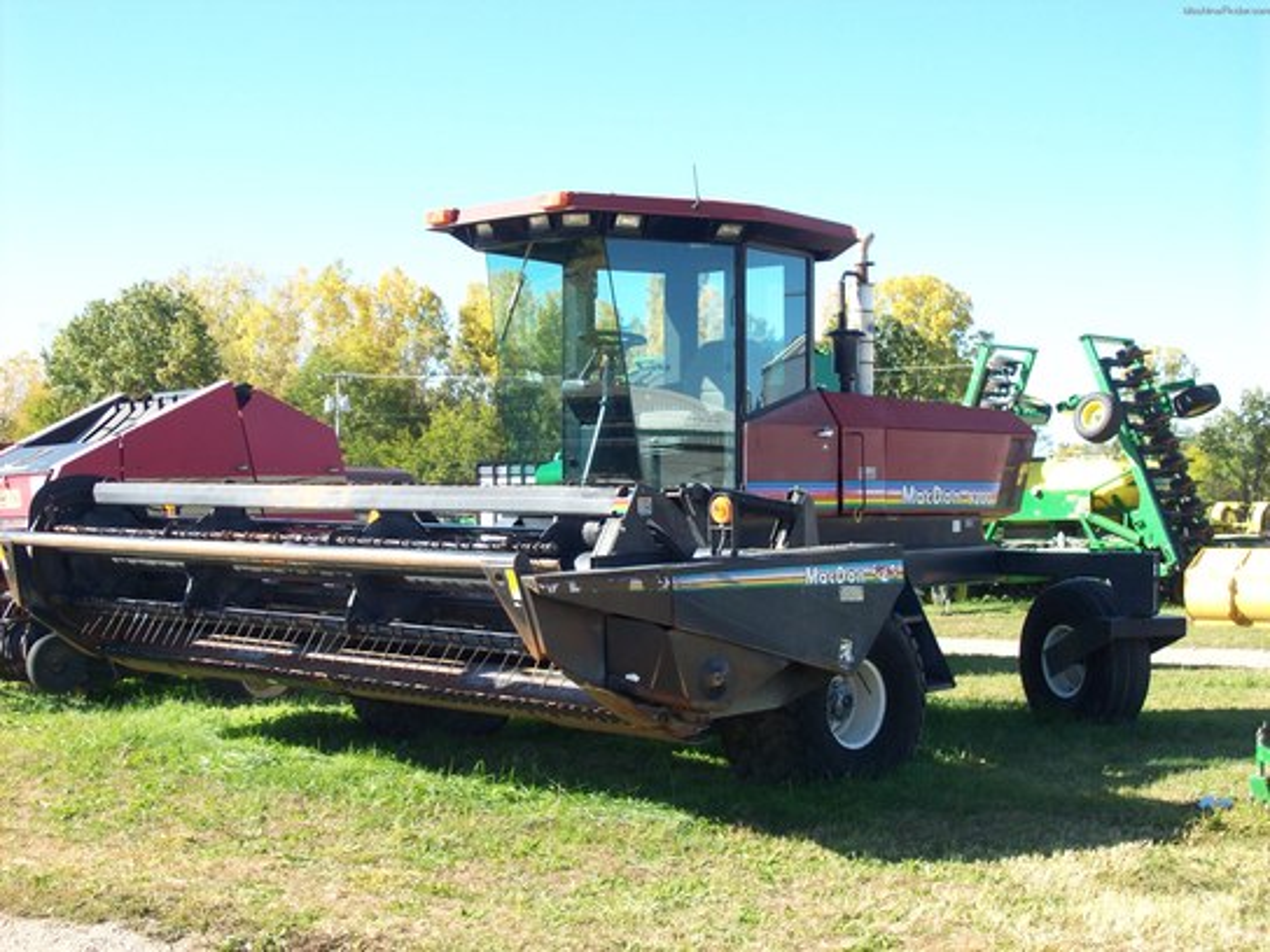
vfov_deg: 26.1
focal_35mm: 56
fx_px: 2055
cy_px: 476
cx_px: 635
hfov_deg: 34.3
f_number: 3.4
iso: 80
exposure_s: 1/324
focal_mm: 9.4
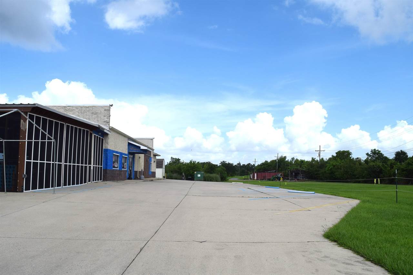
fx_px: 310
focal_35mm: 27
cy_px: 138
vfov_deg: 47.9
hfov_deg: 67.4
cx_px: 206
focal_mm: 18
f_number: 11
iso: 200
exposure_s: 1/500
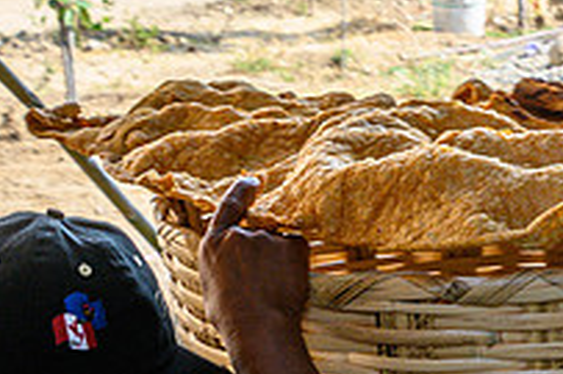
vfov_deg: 7.8
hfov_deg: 11.5
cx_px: 677
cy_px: 292
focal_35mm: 176
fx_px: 2750
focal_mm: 48
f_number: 11
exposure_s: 1/80
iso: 200
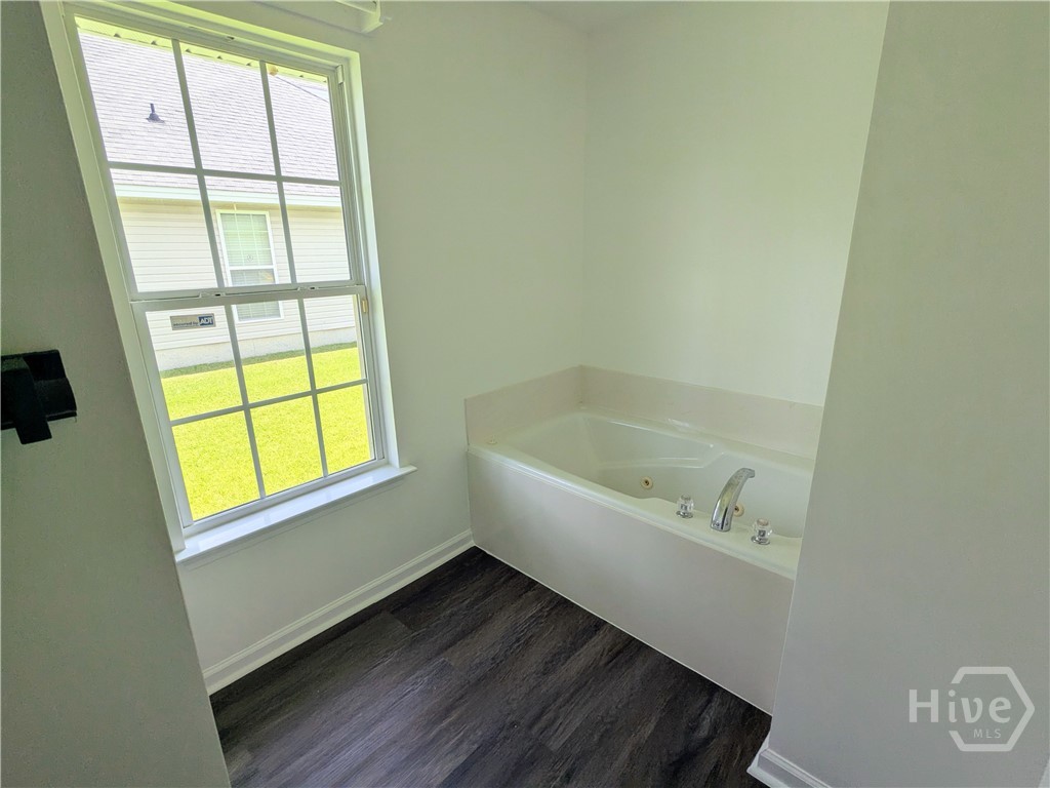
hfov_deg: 94.5
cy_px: 394
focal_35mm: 16
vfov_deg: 78.1
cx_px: 525
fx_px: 485
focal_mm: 2.35
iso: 48
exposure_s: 1/276
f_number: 2.2
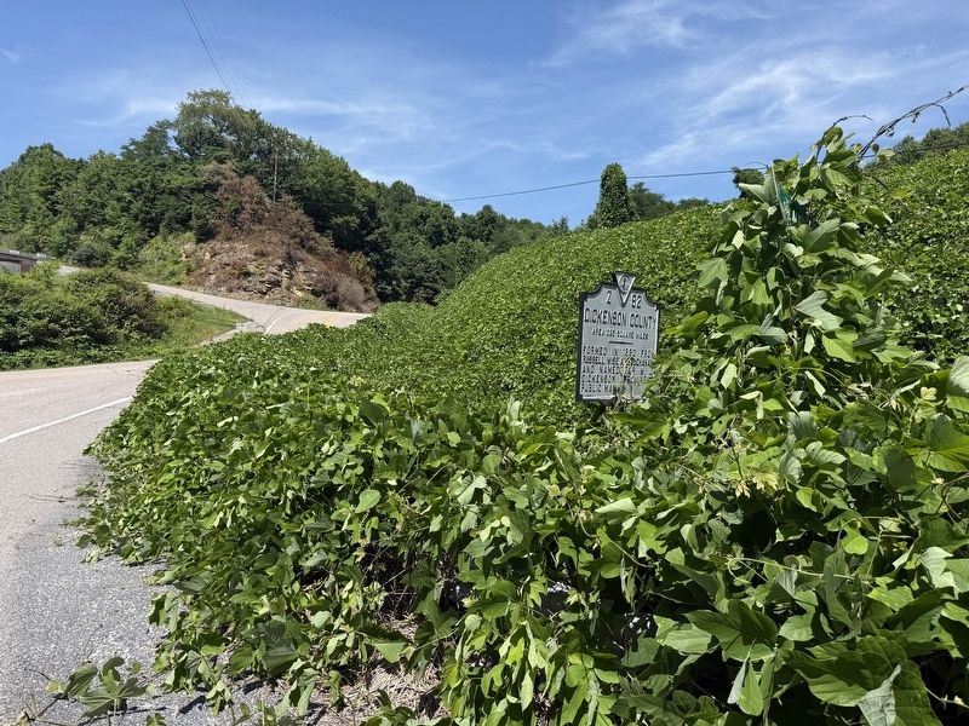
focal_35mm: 24
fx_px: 672
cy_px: 363
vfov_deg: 56.8
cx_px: 484
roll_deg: -3.1
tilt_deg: +1.0
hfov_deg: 71.6
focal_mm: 6.76
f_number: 1.78
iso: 80
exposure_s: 1/3145
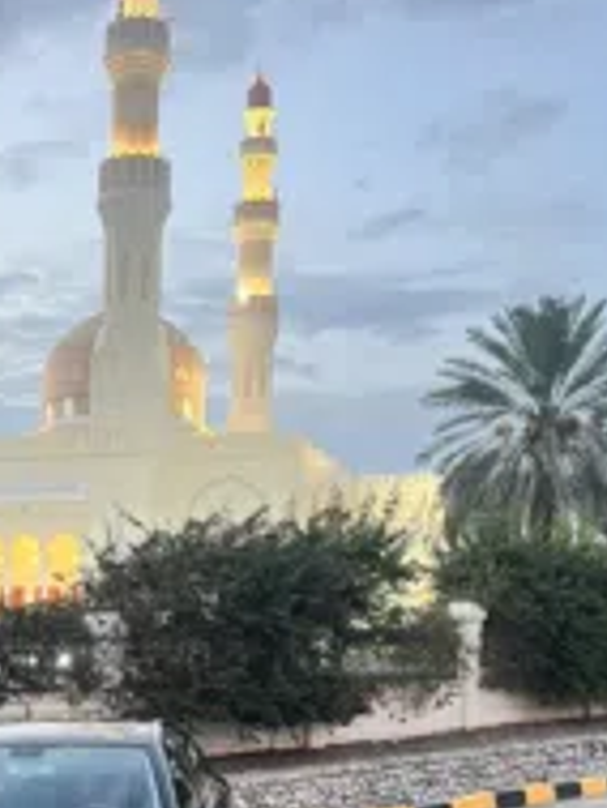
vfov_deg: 33.5
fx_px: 1284
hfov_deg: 25.4
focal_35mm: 55
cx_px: 13
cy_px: 688
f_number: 1.5
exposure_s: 1/50
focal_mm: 5.7
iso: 400
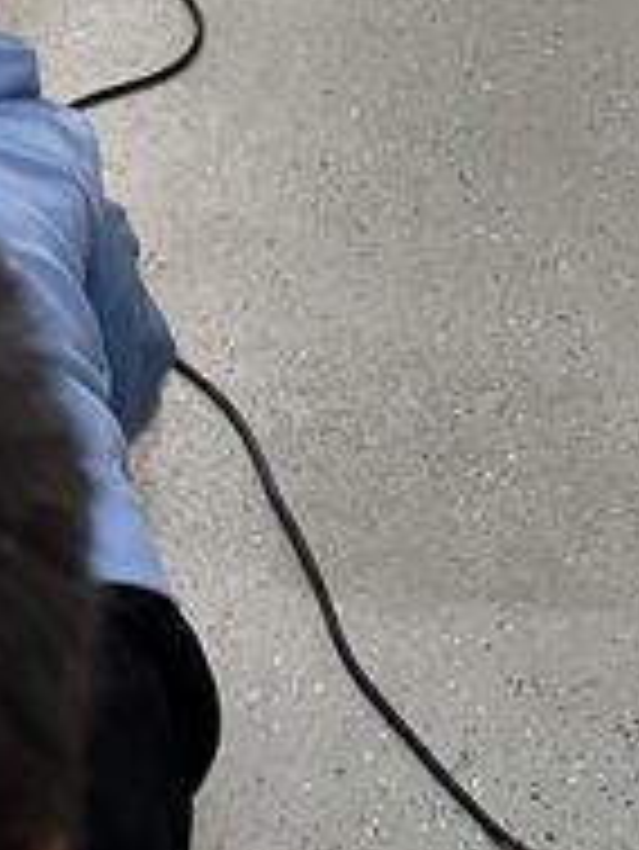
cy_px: -769
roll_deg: -2.8
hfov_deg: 11.4
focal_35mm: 130
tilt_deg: -20.4
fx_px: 3196
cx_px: 454
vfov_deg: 13.3
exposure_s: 1/60
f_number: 1.78
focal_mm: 6.86
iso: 125
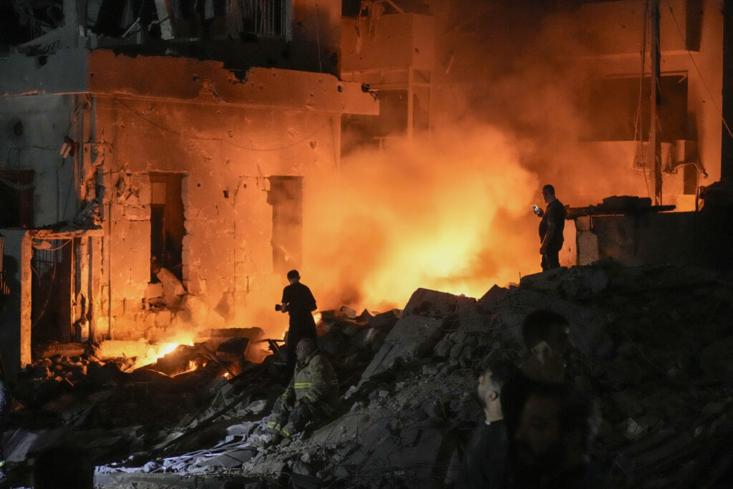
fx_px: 1425
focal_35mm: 70
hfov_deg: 28.8
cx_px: 366
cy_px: 244
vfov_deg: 19.5
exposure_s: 1/60
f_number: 3.2
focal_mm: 70
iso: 12800
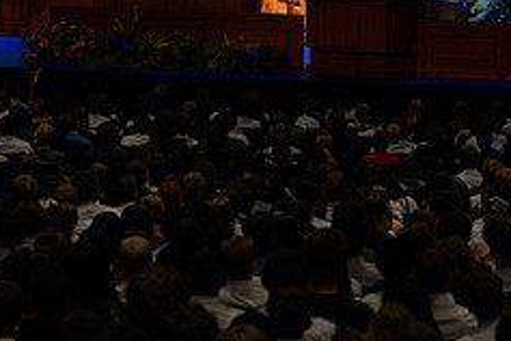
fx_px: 3094
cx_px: 210
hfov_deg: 9.4
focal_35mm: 218
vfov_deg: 6.3
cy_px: 121
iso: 2000
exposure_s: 1/320
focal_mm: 86
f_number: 4
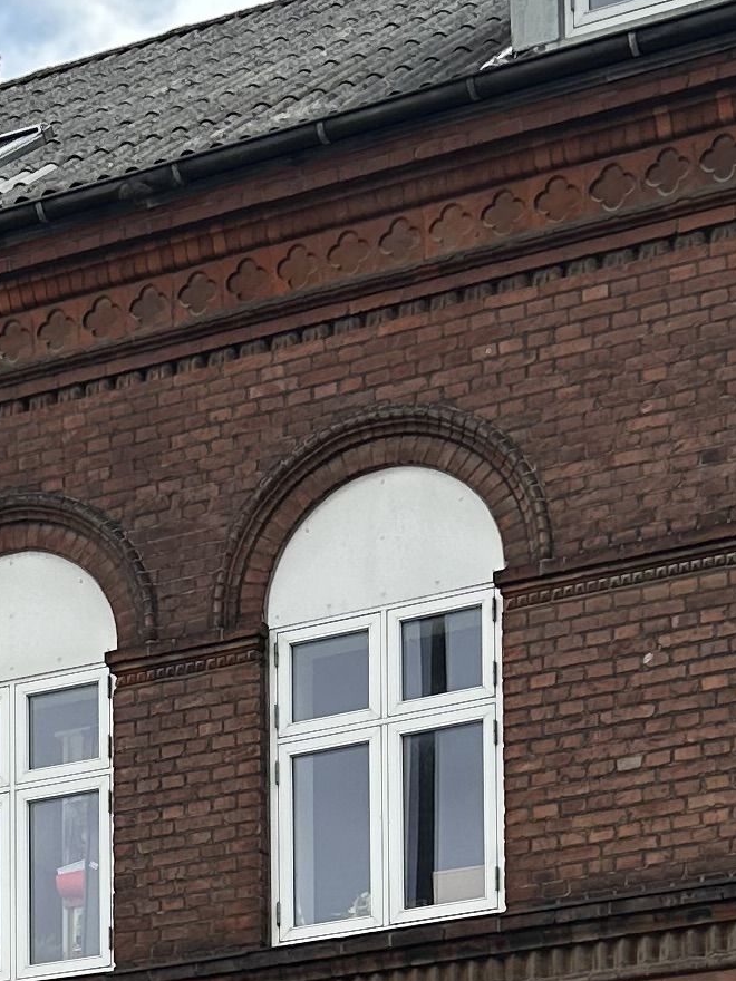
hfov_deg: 13.2
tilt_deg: +4.1
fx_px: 3118
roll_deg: -0.5
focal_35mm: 110
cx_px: -35
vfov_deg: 16.3
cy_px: 1468
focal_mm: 6.86
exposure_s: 1/1721
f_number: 1.78
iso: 80
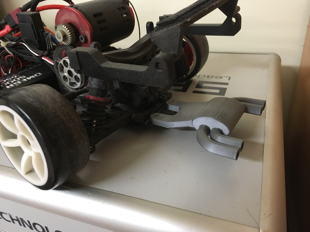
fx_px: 260
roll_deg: +6.2
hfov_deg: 61.7
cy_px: 116
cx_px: 155
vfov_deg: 48.2
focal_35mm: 29
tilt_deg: -27.9
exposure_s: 1/25
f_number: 2.2
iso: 250
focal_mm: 4.15
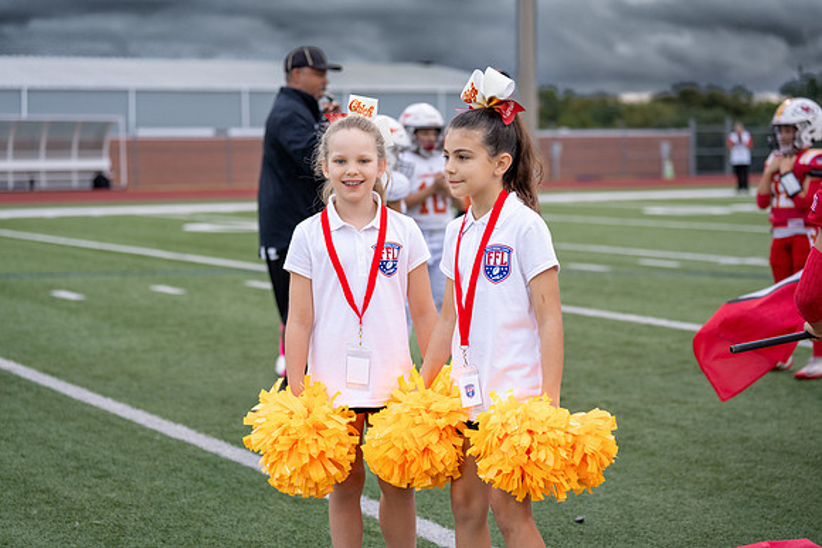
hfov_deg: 28.0
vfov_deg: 18.9
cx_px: 411
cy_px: 274
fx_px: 1646
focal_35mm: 72
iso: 640
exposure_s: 1/1250
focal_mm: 70
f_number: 2.8
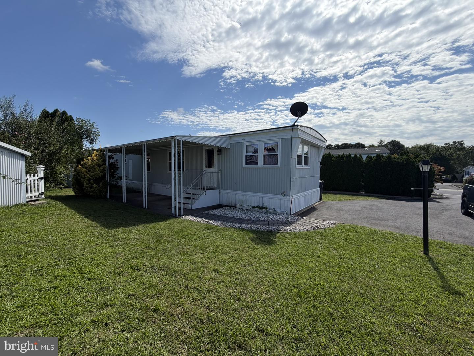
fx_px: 192
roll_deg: -1.3
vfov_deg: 85.7
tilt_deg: -2.6
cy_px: 178
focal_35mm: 14
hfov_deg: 102.1
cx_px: 237
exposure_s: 1/1431
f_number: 2.2
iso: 20
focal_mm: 2.22
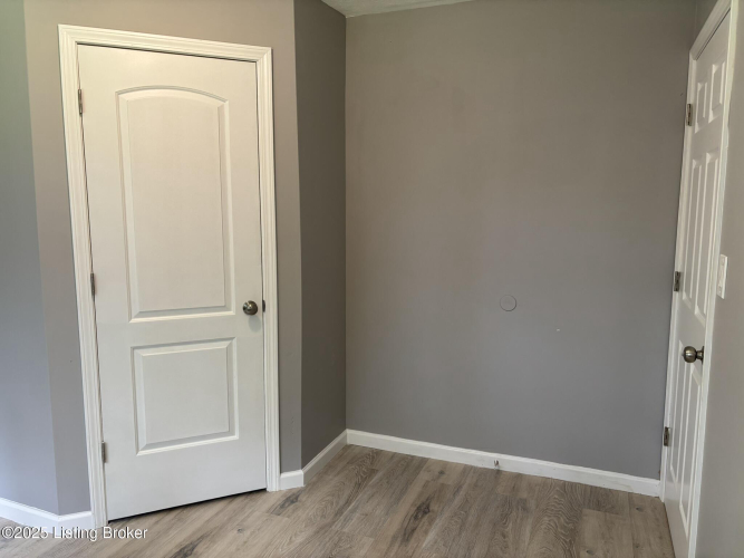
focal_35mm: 26
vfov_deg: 53.0
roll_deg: -0.1
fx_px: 559
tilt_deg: -7.7
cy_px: 279
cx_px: 372
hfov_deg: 67.3
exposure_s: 1/120
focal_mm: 5.96
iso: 125
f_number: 1.6
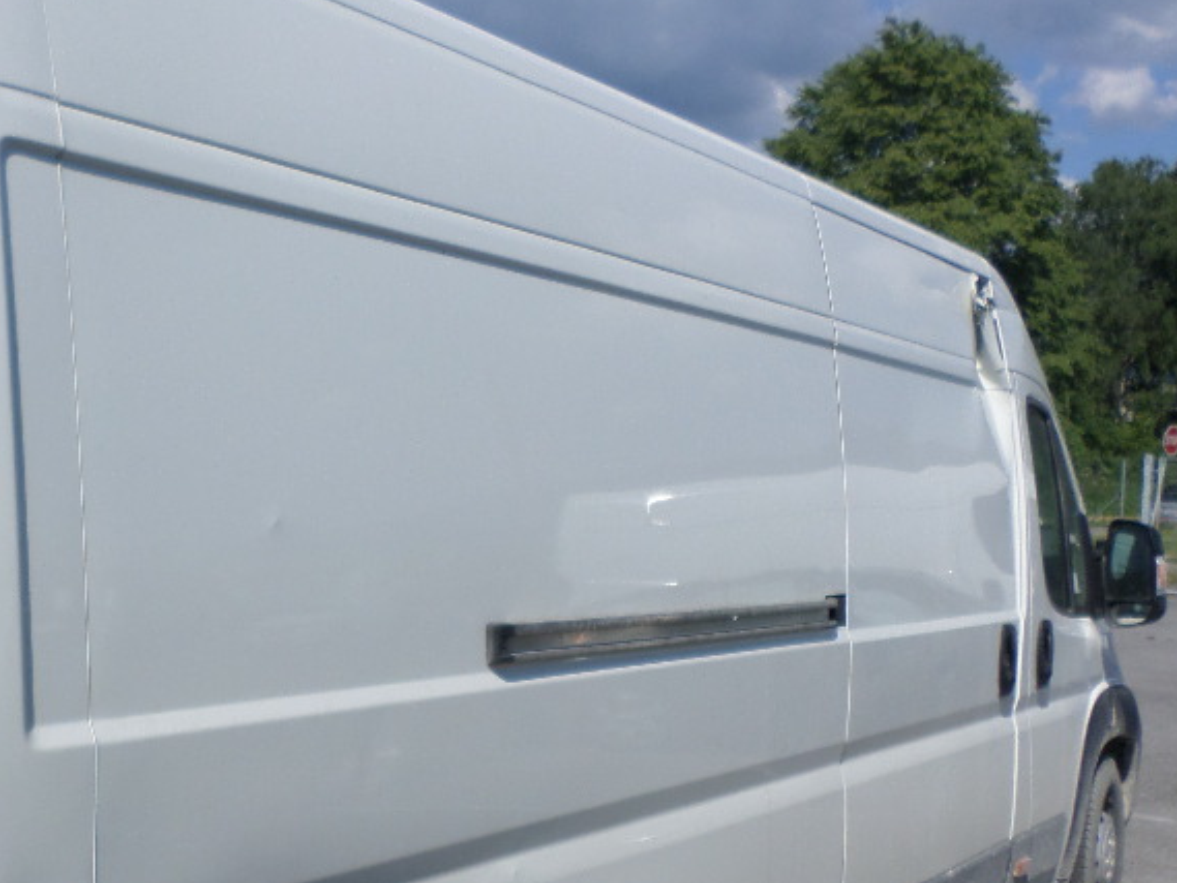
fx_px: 1530
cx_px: 294
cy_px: 633
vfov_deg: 31.8
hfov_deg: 40.9
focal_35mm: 45
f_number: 9.2
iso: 80
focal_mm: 4.5
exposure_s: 1/180
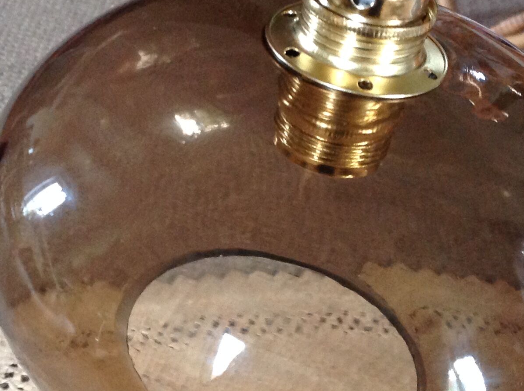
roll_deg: -6.8
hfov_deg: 25.6
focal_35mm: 76
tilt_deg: -39.6
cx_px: 210
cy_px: 238
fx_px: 1149
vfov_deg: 19.3
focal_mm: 4.28
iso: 250
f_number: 2.4
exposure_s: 1/15
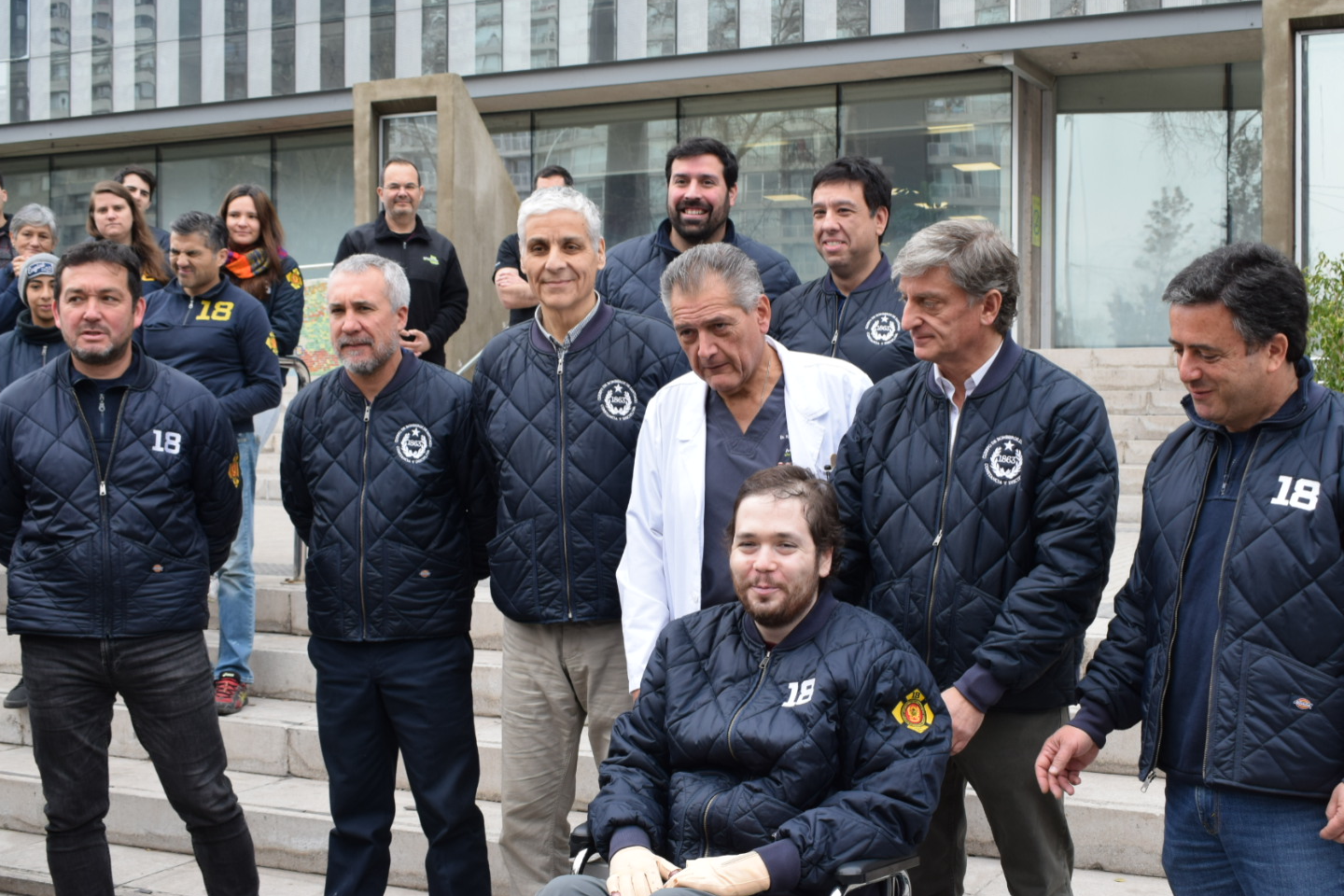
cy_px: 462
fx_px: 1701
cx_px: 711
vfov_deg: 29.5
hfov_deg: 43.1
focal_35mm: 46
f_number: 8
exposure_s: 1/250
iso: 400
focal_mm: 27
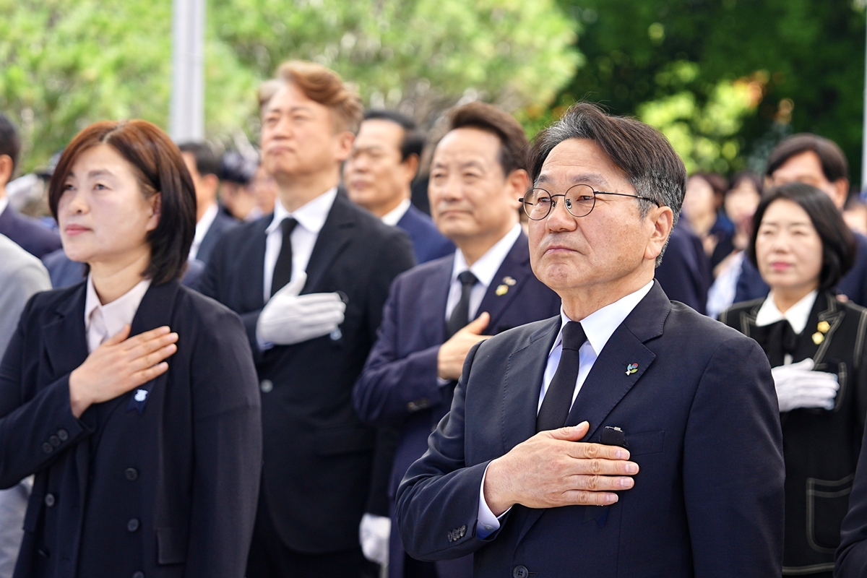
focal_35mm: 105
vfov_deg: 13.0
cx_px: 434
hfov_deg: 19.5
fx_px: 2529
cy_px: 289
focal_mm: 70
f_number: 2.8
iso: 200
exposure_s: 1/1000
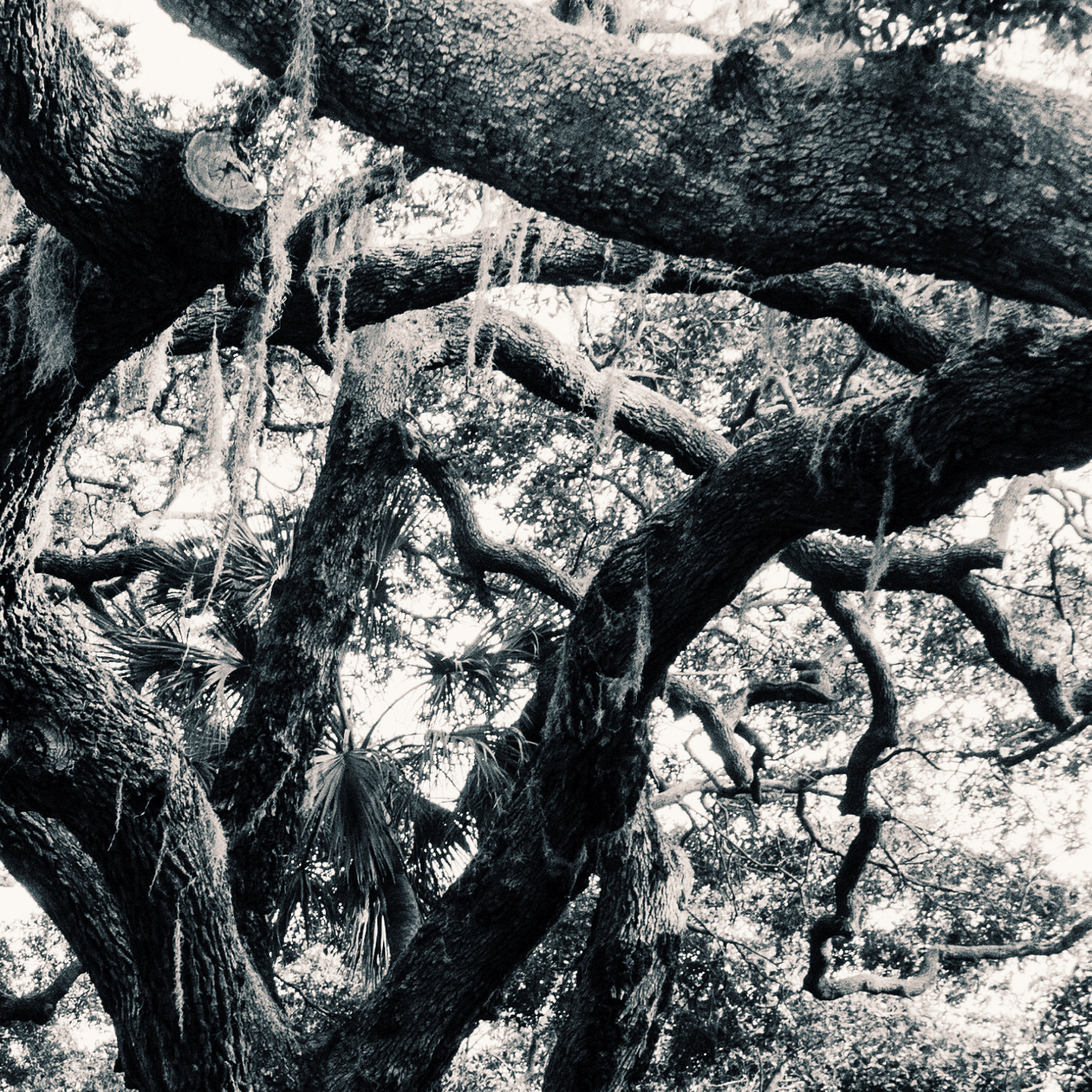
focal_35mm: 35
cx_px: 279
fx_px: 1249
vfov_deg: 47.2
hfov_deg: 45.6
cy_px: 548
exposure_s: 1/100
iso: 200
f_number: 5
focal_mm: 10
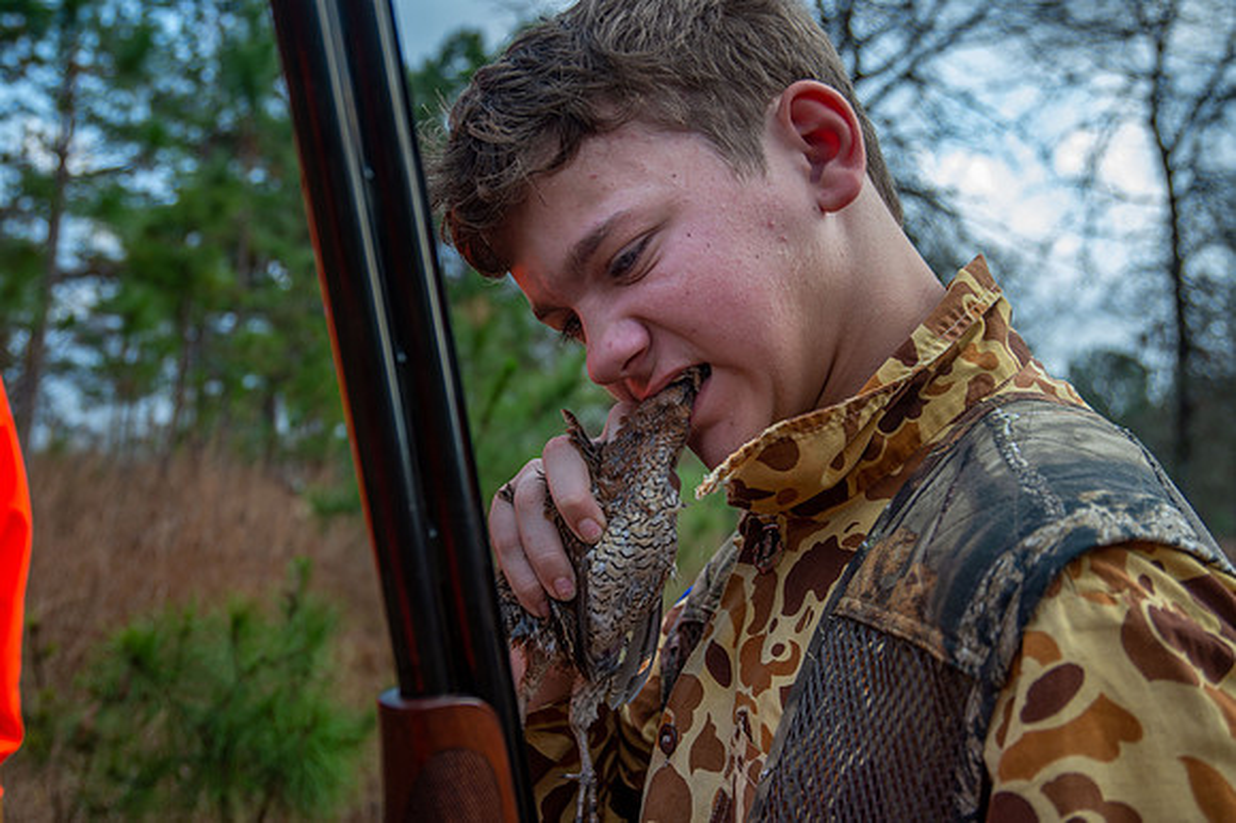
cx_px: 618
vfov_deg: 29.8
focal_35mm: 45
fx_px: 1544
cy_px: 412
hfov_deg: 43.6
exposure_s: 1/200
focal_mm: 45
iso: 250
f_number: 7.1
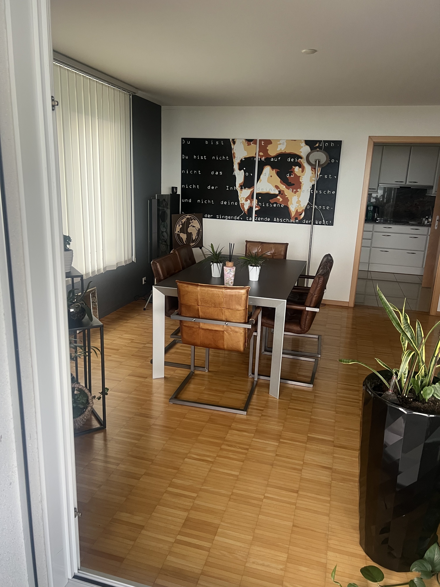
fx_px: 441
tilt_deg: -14.4
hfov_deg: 53.1
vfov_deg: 67.3
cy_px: 294
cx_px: 220
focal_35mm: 26
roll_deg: -2.2
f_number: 1.5
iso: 125
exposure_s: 1/86
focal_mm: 5.7
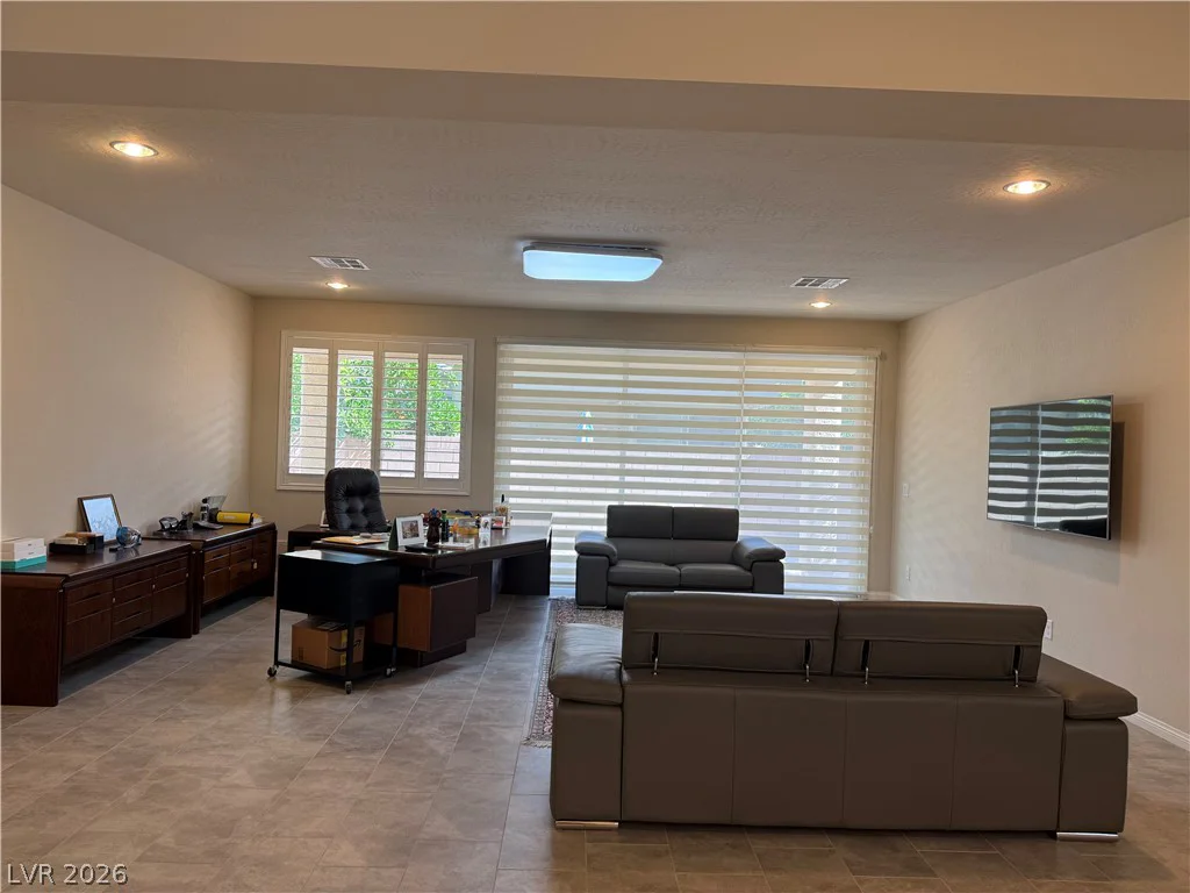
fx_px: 825
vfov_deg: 56.8
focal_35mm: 24
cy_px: 446
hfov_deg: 71.6
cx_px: 595
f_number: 1.78
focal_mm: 6.76
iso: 80
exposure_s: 1/120
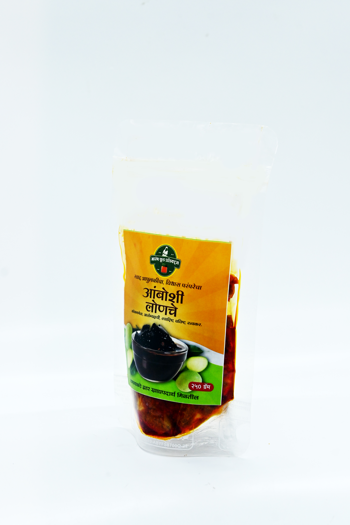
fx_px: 1094
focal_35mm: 75
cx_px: 175
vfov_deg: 27.0
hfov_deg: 18.2
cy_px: 262
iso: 640
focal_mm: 50
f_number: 6.3
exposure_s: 1/1250
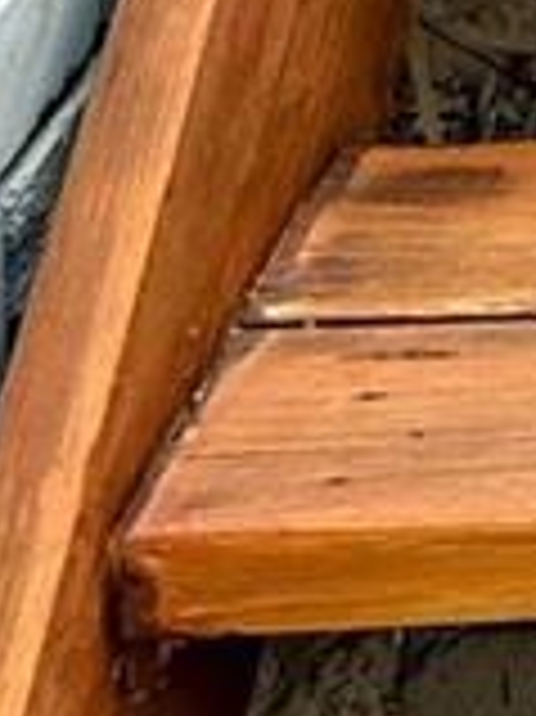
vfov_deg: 9.3
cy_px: -1220
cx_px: 1802
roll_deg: +0.4
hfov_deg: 7.0
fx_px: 3742
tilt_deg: -5.3
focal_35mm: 181
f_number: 1.78
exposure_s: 1/1473
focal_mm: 6.86
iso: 80
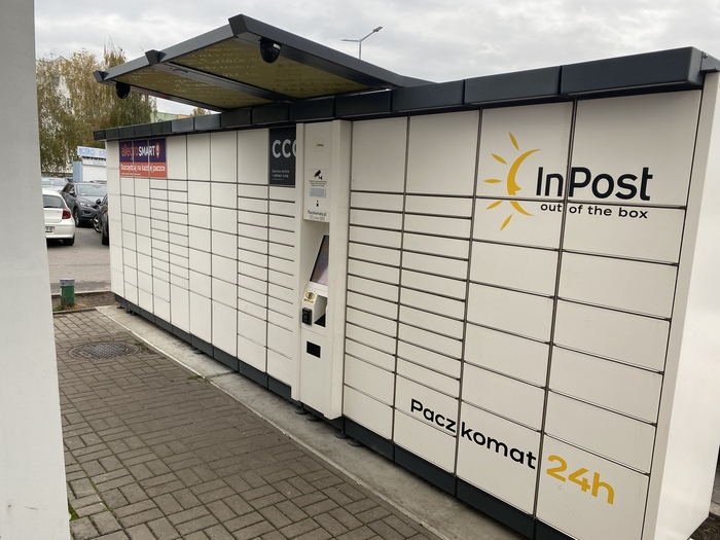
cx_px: 360
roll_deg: -3.3
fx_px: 541
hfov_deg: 67.3
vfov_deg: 53.1
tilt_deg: -9.0
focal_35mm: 26
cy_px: 270
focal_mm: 4.25
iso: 32
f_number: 1.8
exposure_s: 1/344
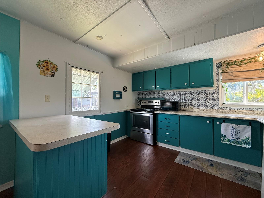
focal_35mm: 14
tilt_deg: +1.4
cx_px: 132
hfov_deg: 102.1
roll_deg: -0.4
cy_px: 99
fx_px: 107
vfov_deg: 85.7
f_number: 2.2
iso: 160
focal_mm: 2.22
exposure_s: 1/120
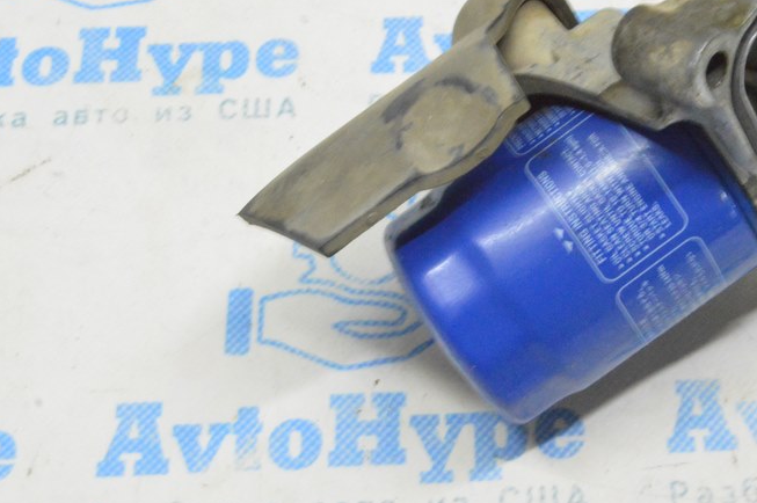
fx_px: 1681
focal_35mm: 80
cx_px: 572
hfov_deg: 25.1
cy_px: 162
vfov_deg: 17.0
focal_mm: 34
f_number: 20
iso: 6400
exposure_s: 1/15
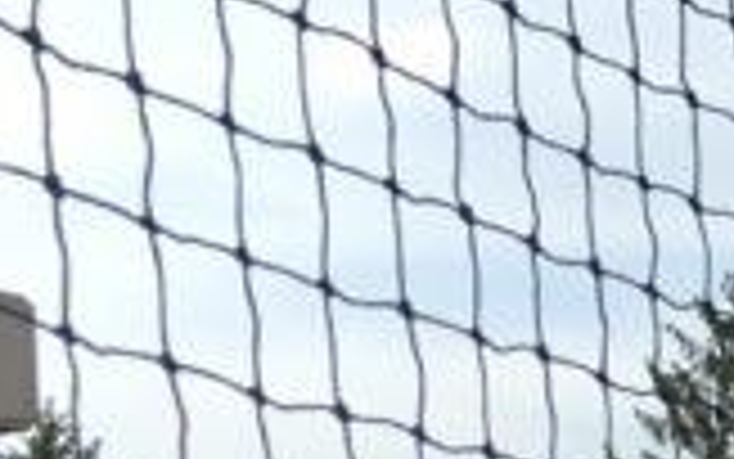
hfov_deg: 12.6
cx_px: 1495
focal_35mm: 145
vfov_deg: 8.4
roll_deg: +0.5
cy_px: 1062
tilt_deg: -2.6
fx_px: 2902
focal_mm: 4.15
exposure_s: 1/1115
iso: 25
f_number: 2.2
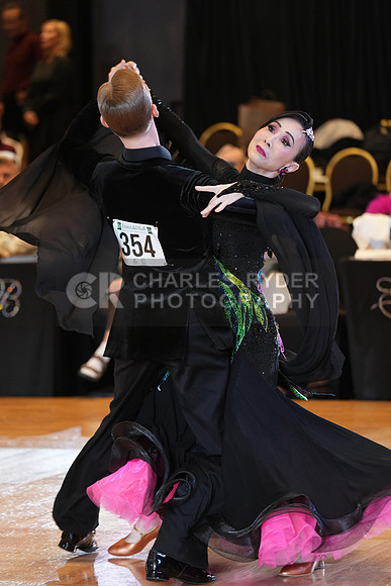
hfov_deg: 7.3
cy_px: 293
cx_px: 196
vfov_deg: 10.9
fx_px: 3077
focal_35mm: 189
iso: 2000
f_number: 4
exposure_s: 1/250
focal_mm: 189
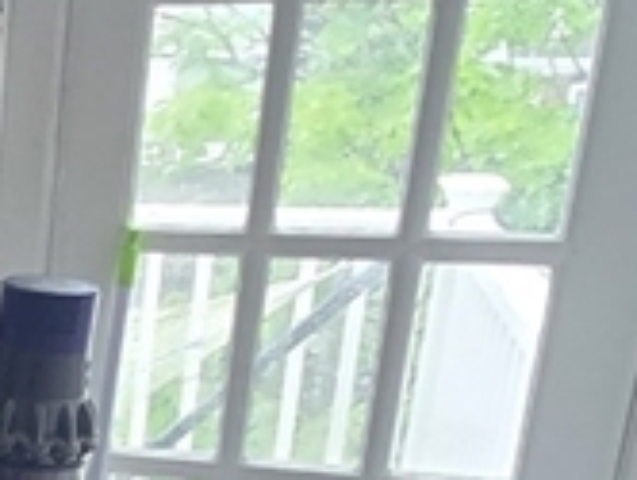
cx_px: -441
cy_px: 530
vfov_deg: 17.8
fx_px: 1474
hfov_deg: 19.5
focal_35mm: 80
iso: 160
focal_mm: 1.7
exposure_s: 1/60
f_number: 2.2
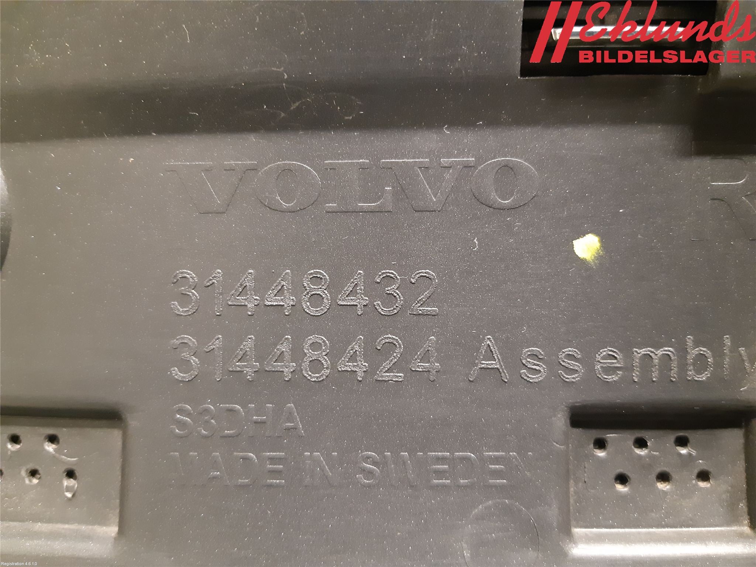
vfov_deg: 53.1
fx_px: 568
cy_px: 284
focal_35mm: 26
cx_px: 378
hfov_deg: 67.3
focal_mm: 3.93
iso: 640
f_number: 1.7
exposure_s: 1/17
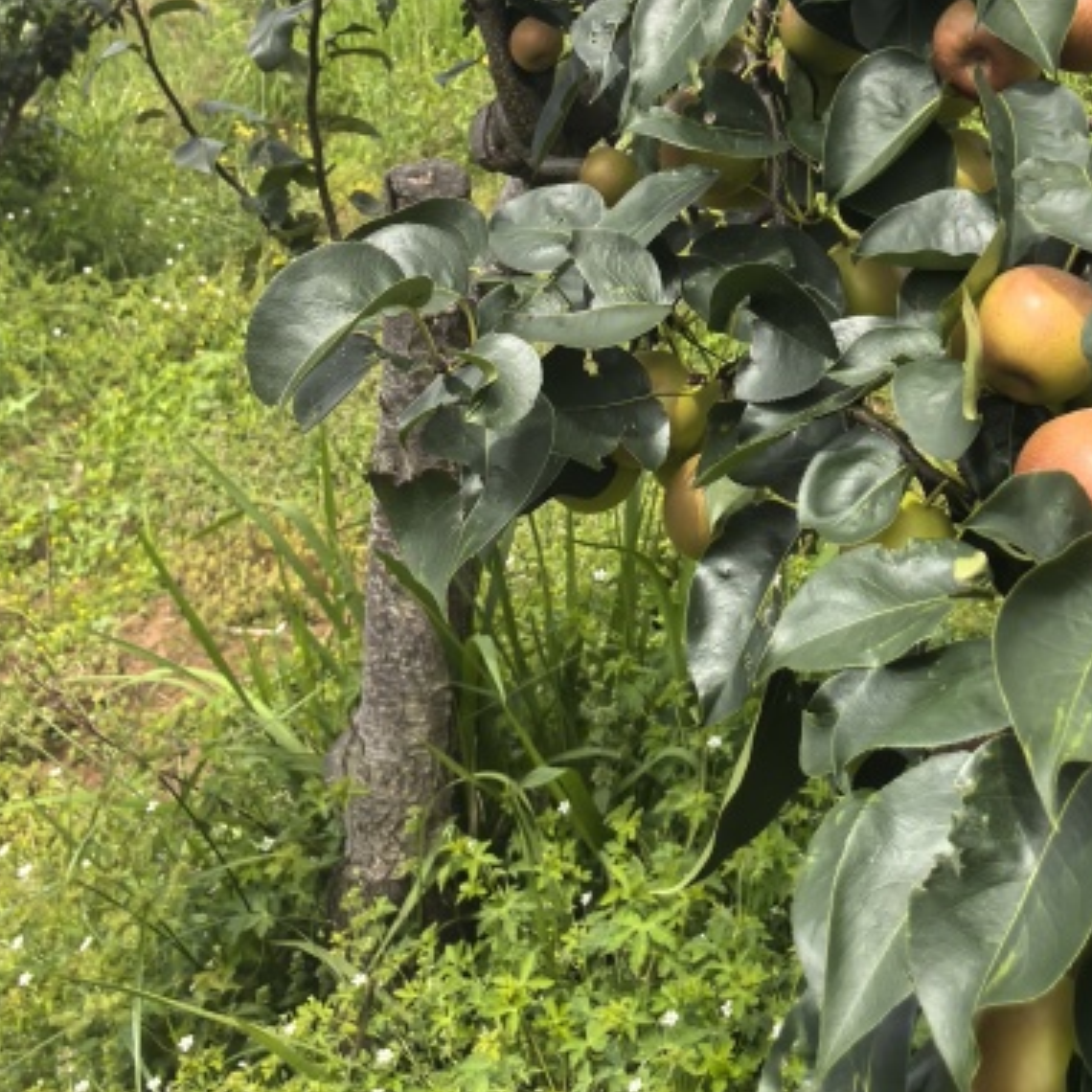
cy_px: -361
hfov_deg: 24.9
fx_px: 2391
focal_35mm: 67
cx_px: 997
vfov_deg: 22.7
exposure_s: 1/2141
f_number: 2
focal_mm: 5.75
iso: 50
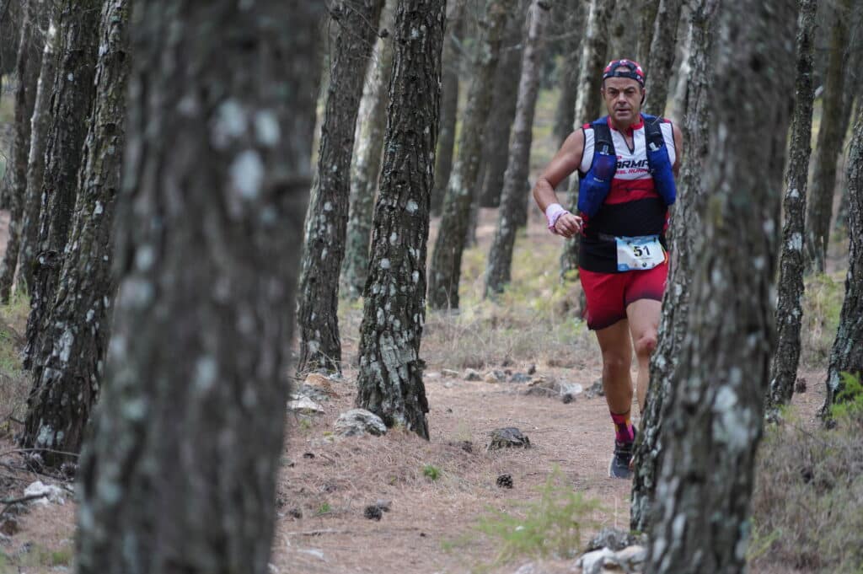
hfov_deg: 8.6
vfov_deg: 5.7
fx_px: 5749
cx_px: 432
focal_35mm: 240
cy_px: 287
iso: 1600
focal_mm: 240
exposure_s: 1/160
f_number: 6.3
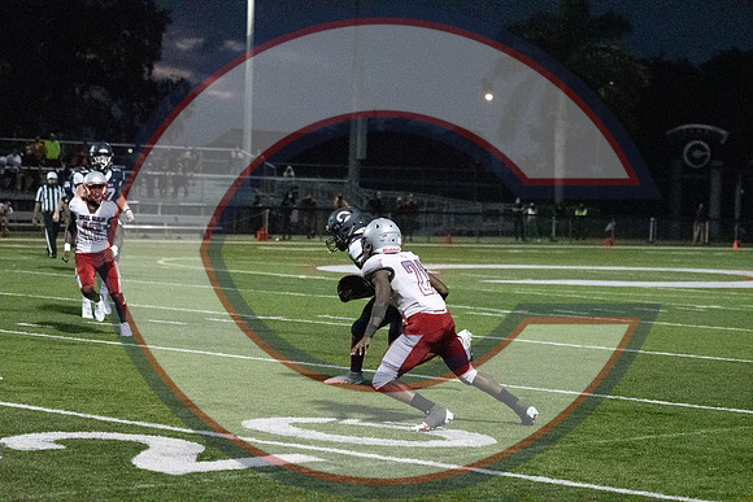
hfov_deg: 19.5
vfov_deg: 13.0
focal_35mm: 105
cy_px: 251
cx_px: 376
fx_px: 2197
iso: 36000
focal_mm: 70
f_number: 2.8
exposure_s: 1/3200
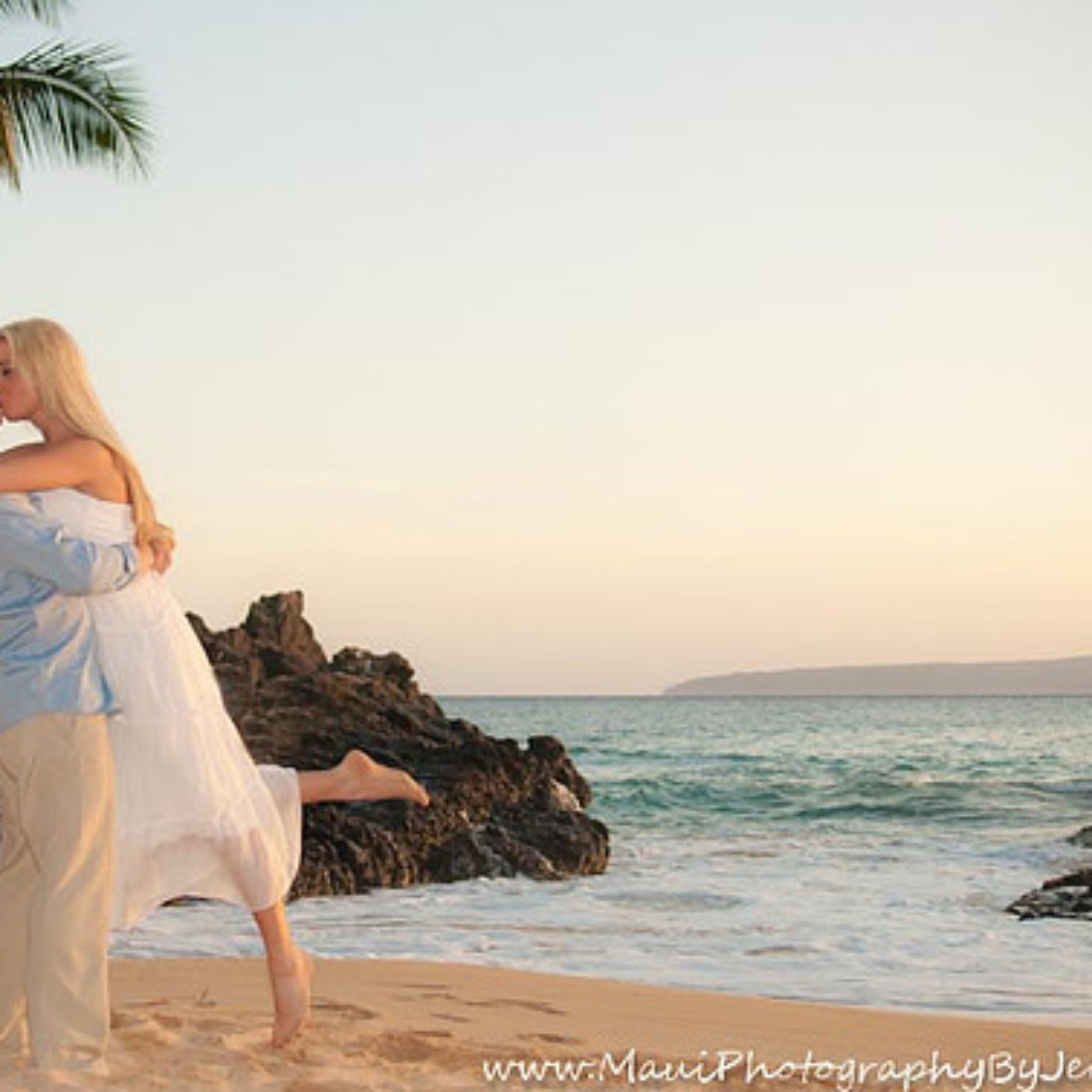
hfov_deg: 28.1
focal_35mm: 61
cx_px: 362
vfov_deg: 28.3
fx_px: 2165
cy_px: 546
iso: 640
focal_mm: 31
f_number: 2.8
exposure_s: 1/1600
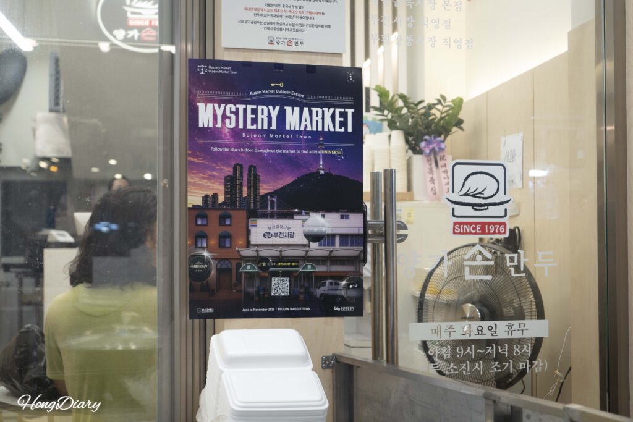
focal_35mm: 60
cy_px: 211
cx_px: 316
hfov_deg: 33.4
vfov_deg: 22.6
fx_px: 1055
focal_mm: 60
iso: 800
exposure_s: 1/160
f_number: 5.6
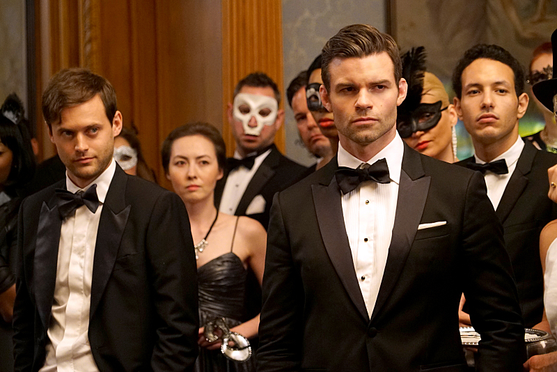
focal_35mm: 128
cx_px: 278
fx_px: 1981
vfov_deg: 10.7
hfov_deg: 16.0
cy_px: 186
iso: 10000
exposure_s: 1/80
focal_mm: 128
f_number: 6.3
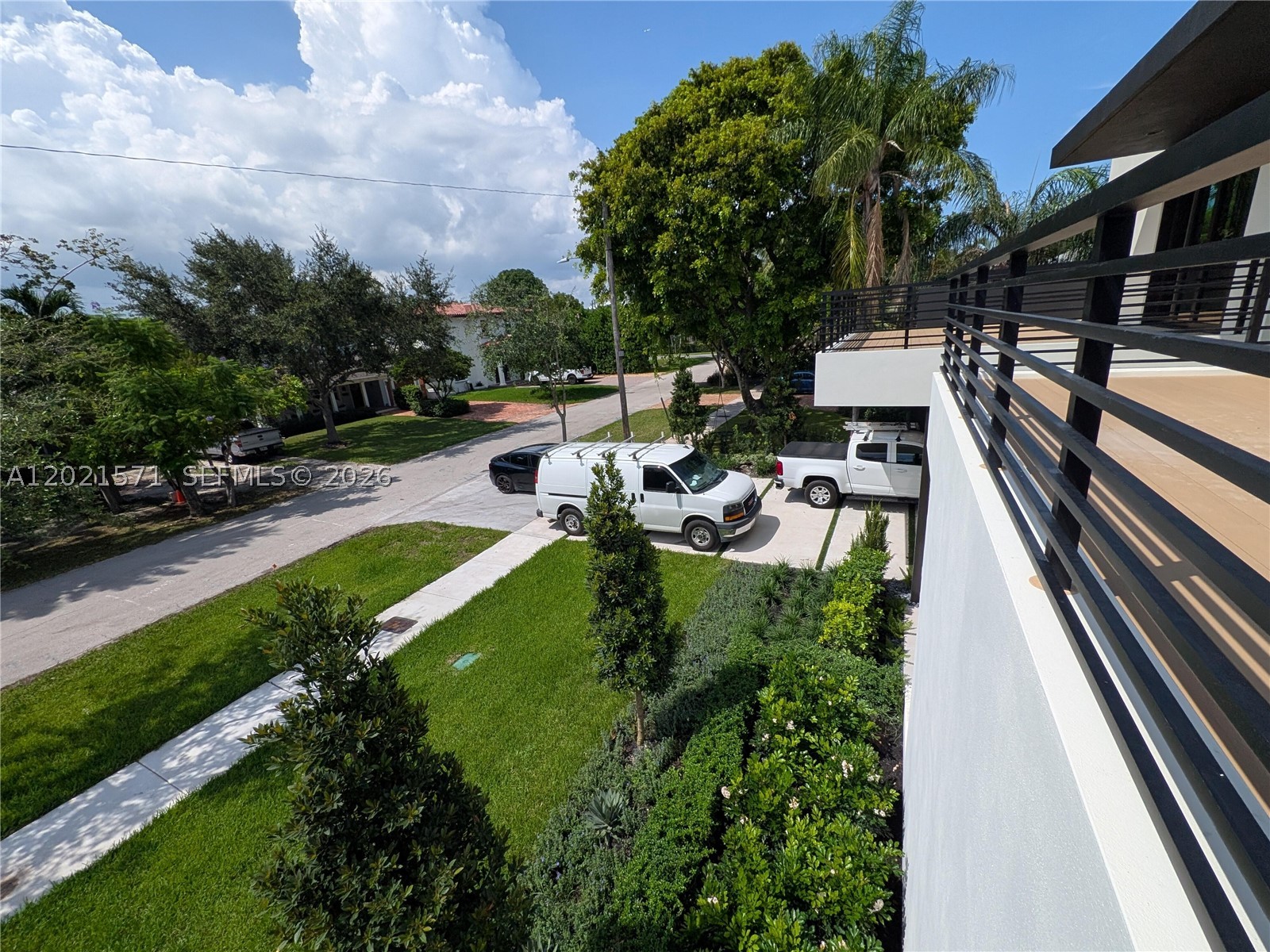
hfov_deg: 106.2
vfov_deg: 89.9
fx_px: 477
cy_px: 476
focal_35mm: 13
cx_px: 635
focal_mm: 1.54
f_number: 2.2
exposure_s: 1/1522
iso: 33
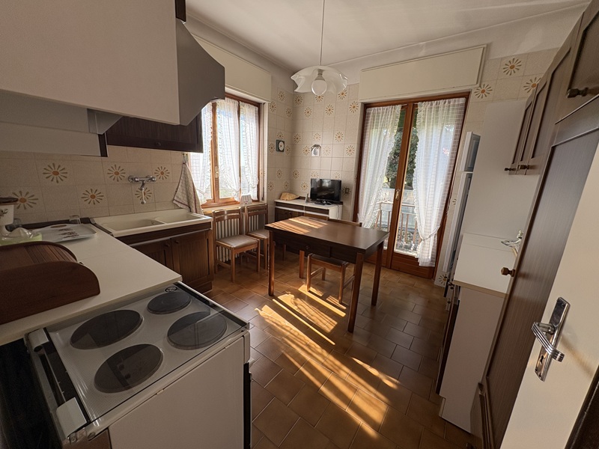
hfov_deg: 102.1
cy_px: 224
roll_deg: -1.8
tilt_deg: -12.4
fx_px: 242
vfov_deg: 85.7
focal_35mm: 14
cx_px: 300
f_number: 2.2
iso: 64
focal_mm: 2.22
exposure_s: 1/129
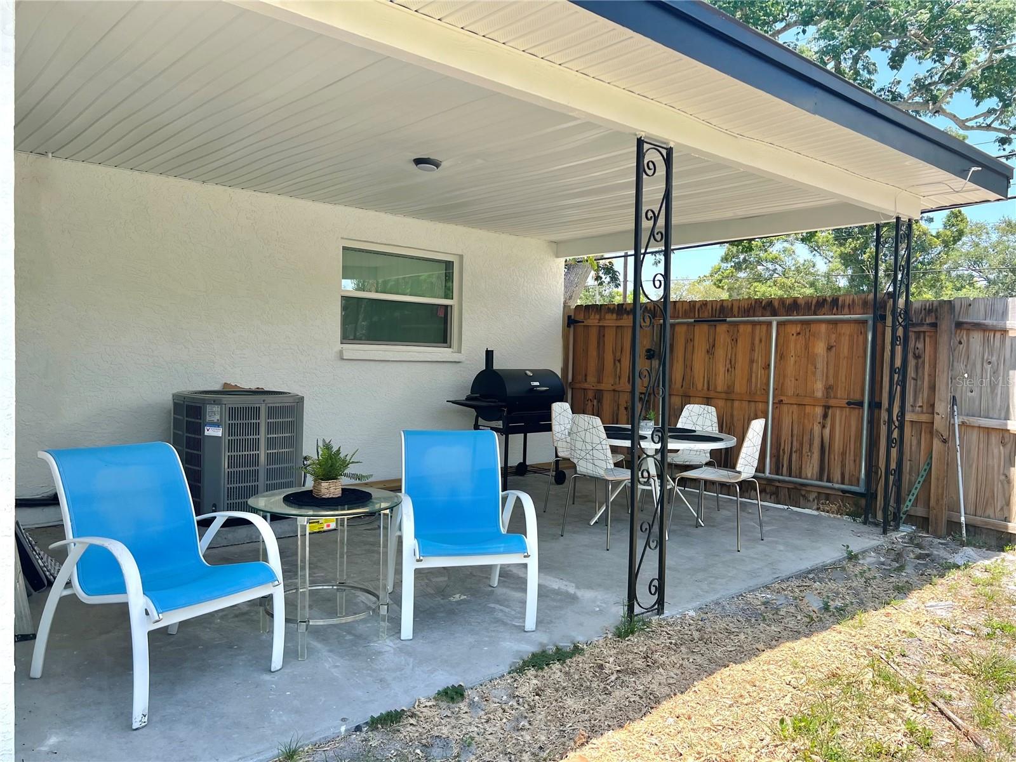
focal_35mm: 26
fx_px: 763
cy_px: 381
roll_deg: -1.0
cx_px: 508
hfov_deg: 67.3
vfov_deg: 53.1
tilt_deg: -2.1
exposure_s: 1/982
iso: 50
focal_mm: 5.7
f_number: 1.5
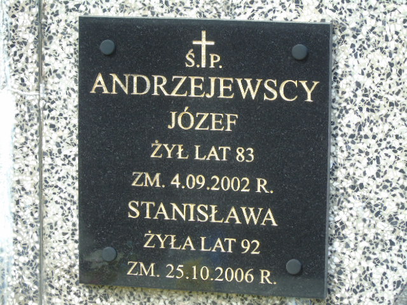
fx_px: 1670
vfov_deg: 10.4
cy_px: 152
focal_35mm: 142
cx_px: 204
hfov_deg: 13.9
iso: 80
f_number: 4.7
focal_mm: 25
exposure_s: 1/125
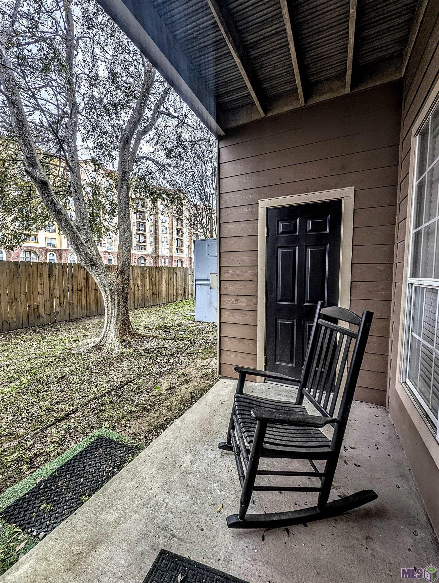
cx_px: 220
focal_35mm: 13
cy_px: 292
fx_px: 219
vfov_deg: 106.1
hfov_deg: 90.0
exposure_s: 1/190
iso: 39
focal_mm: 1.95
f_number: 2.2
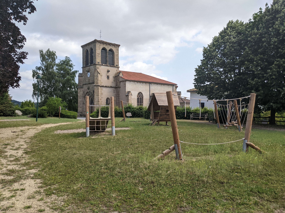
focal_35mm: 27
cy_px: 106
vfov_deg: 51.4
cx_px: 142
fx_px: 222
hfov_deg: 65.3
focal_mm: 4.44
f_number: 1.8
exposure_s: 1/2611
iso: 68
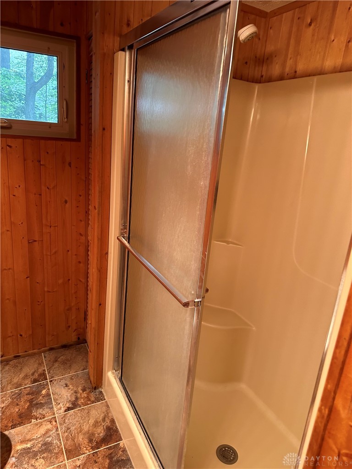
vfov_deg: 71.6
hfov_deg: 56.8
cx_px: 176
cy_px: 234
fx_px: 325
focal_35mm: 24
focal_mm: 6.86
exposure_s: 1/60
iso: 320
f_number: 1.78
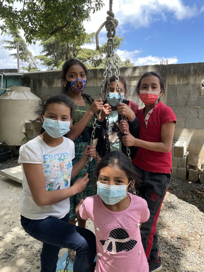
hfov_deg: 53.1
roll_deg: -0.9
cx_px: 102
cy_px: 136
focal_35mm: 26
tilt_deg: -8.7
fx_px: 204
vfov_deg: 67.3
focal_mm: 4.2
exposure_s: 1/1825
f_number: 1.6
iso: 32
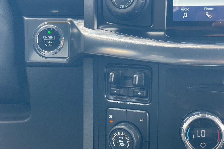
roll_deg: +2.0
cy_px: 66
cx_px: 96
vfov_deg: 21.9
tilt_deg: -11.6
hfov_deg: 32.3
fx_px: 386
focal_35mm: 62
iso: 100
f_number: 2
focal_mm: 6
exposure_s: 1/105
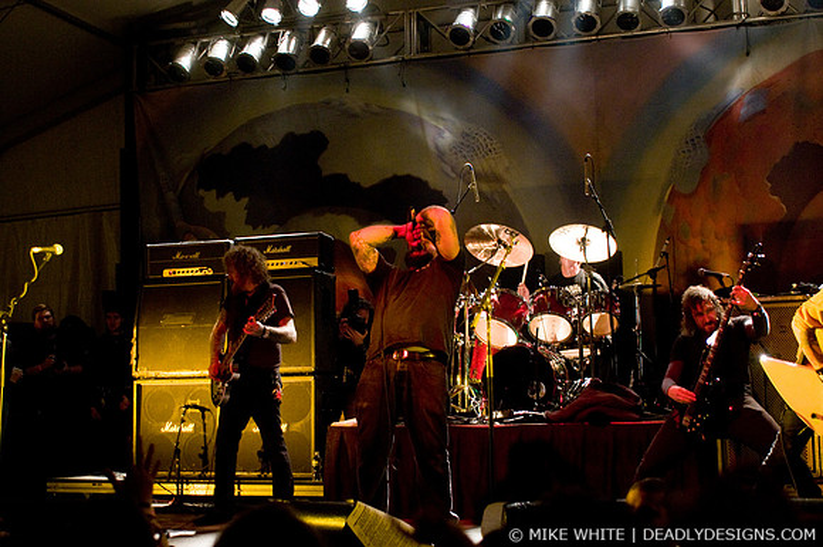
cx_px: 412
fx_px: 1199
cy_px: 274
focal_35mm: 52
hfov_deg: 37.9
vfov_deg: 25.7
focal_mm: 35
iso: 1000
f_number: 2.8
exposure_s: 1/100
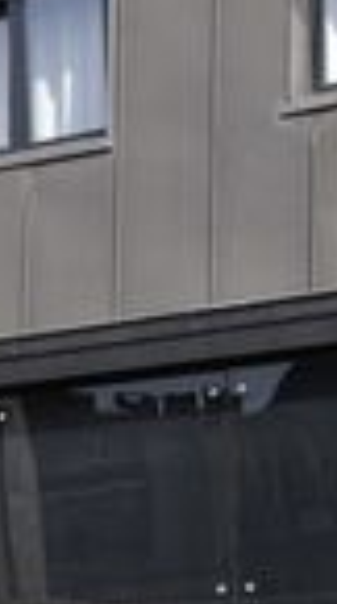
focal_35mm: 137
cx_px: -503
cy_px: 766
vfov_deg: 15.0
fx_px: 2188
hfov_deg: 8.1
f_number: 6.3
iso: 100
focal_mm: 20
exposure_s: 1/100
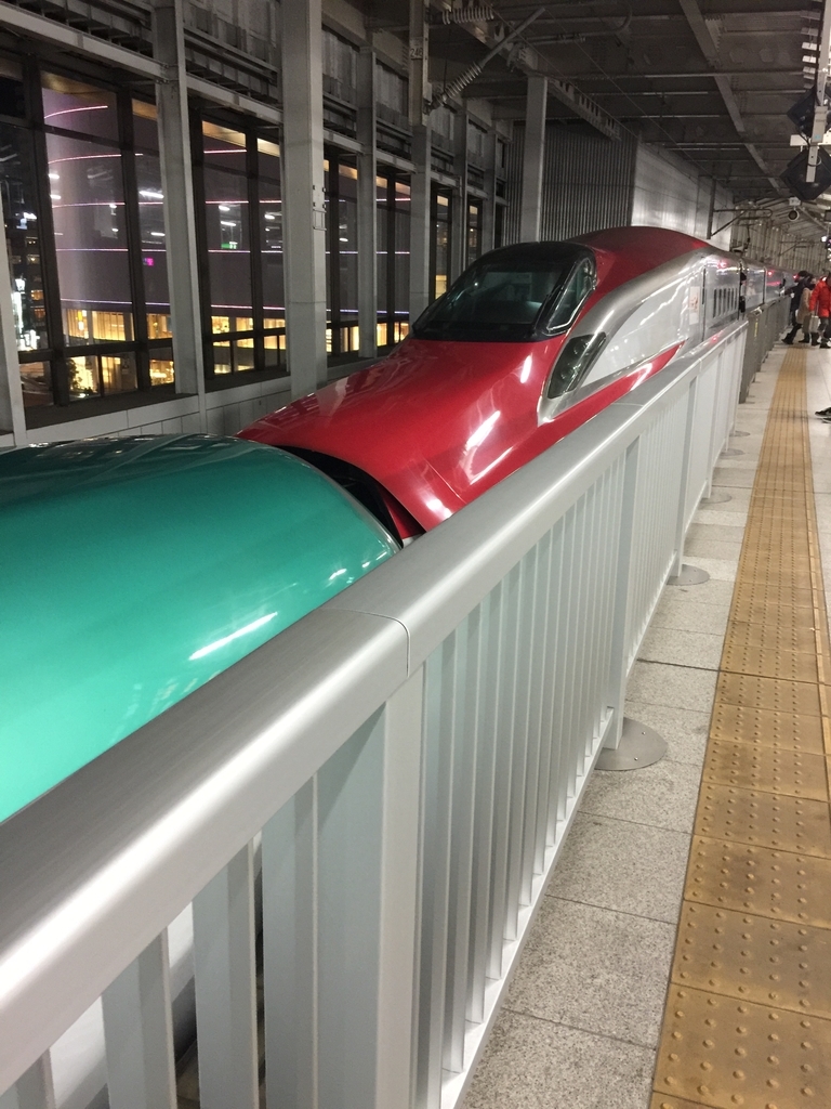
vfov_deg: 61.7
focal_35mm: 29
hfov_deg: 48.2
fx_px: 928
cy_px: 554
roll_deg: -1.2
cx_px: 416
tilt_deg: -15.6
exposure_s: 1/15
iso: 125
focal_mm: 4.15
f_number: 2.2
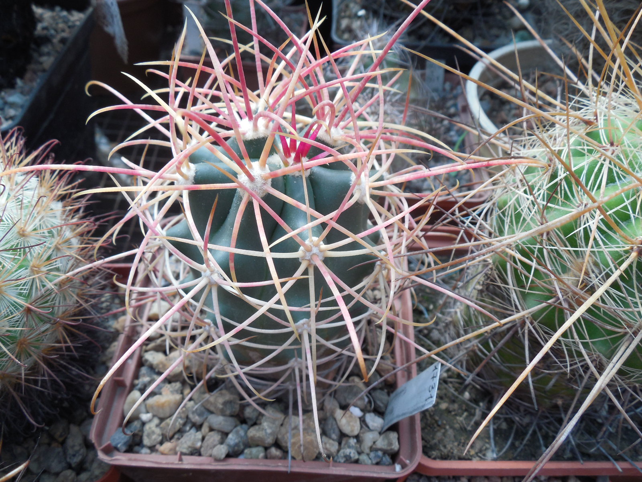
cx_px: 321
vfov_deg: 45.4
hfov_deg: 58.4
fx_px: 575
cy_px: 241
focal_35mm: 31
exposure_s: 1/200
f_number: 3.6
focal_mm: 5.6
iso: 125
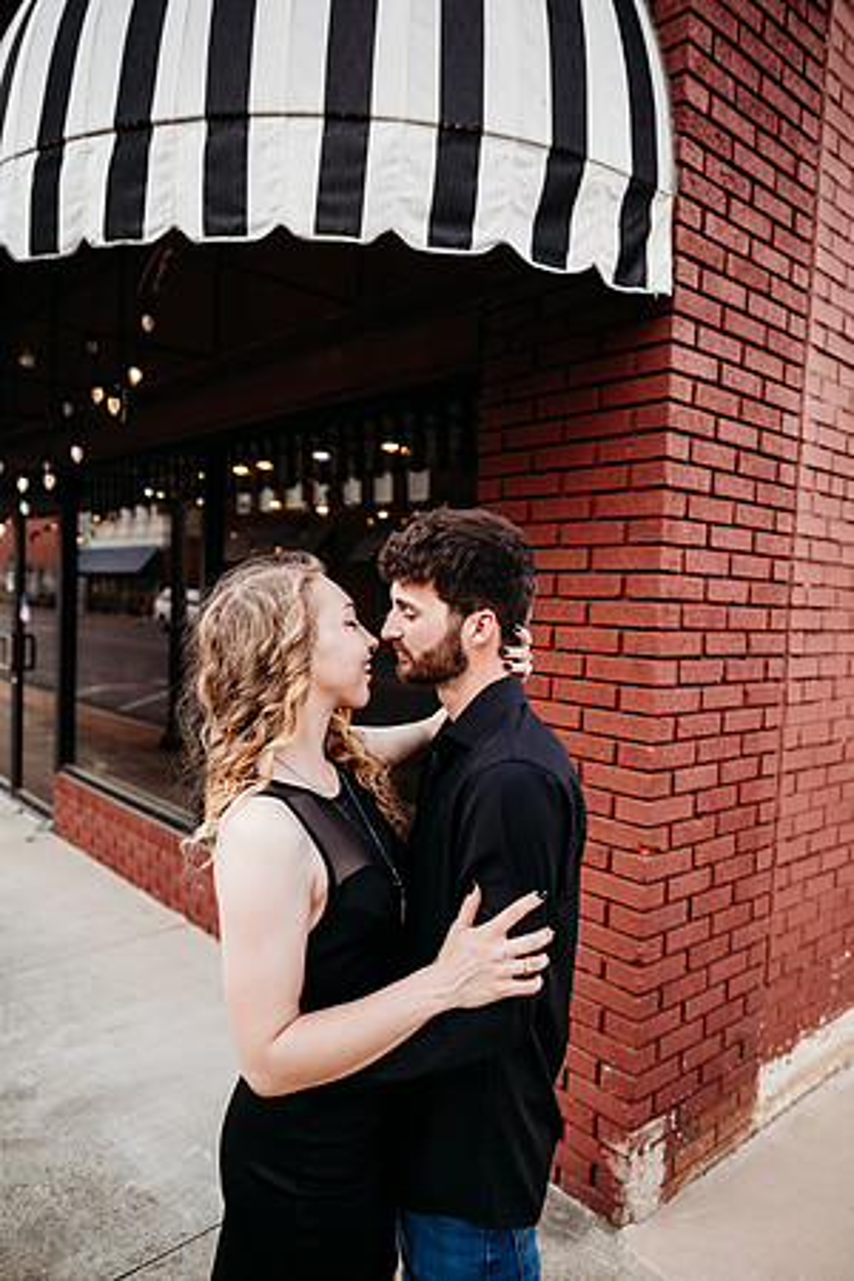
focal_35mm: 24
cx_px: 427
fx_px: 854
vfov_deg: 73.7
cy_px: 640
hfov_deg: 53.1
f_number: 2.8
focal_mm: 24
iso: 250
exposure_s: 1/640
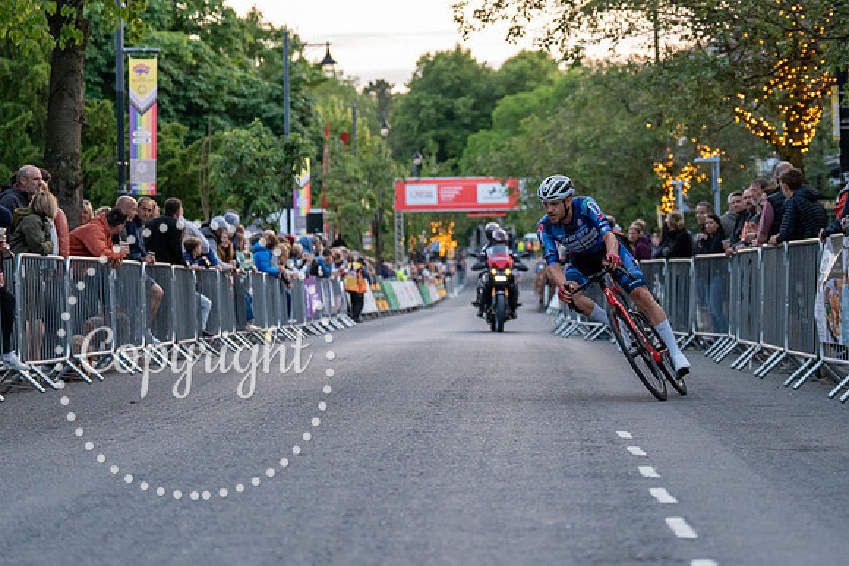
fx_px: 2590
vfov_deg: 12.4
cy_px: 151
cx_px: 623
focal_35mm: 110
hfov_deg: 18.5
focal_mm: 70
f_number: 2.8
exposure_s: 1/1000
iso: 3200
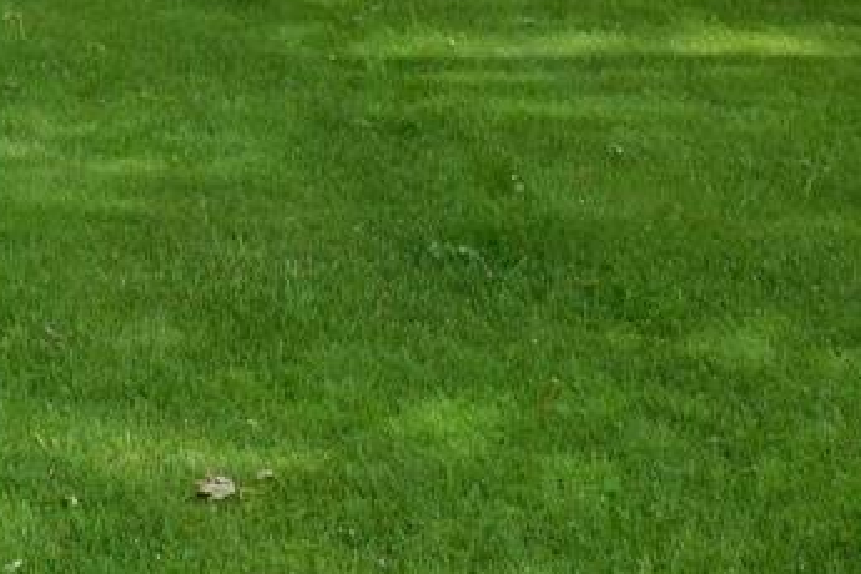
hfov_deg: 18.4
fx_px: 2583
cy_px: -319
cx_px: -35
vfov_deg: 12.0
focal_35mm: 108
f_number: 3.8
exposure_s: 1/400
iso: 125
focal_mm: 6.3
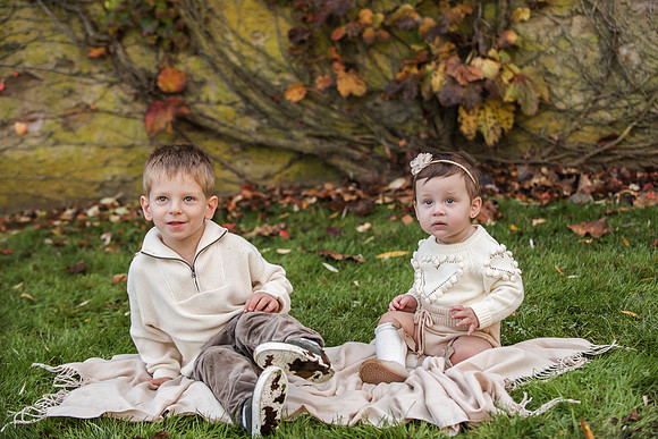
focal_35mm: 73
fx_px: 1337
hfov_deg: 27.7
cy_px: 210
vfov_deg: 18.7
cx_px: 344
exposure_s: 1/1000
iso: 800
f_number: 3.5
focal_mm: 70
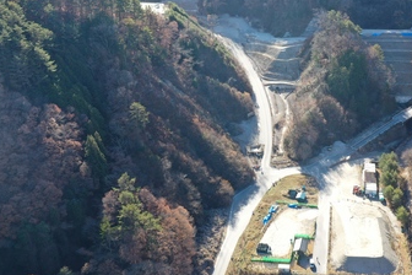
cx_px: 288
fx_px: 458
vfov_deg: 33.3
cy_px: 109
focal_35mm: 40
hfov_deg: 47.3
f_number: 4.5
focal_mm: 10.26
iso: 100
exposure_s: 1/160
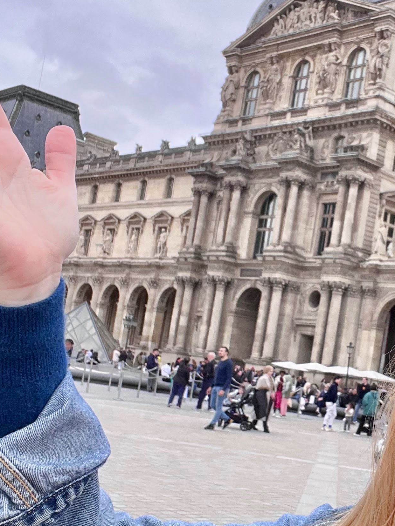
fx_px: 852
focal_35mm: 56
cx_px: 345
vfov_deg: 34.3
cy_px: 287
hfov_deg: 25.4
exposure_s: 1/575
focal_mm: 2.71
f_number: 2.2
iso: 32
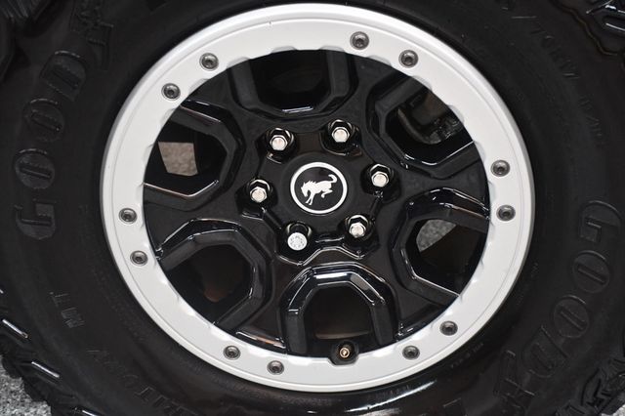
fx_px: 1353
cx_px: 312
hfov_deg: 26.0
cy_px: 208
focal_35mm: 78
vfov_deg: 17.5
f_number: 4.8
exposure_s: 1/60
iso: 3600
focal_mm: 52
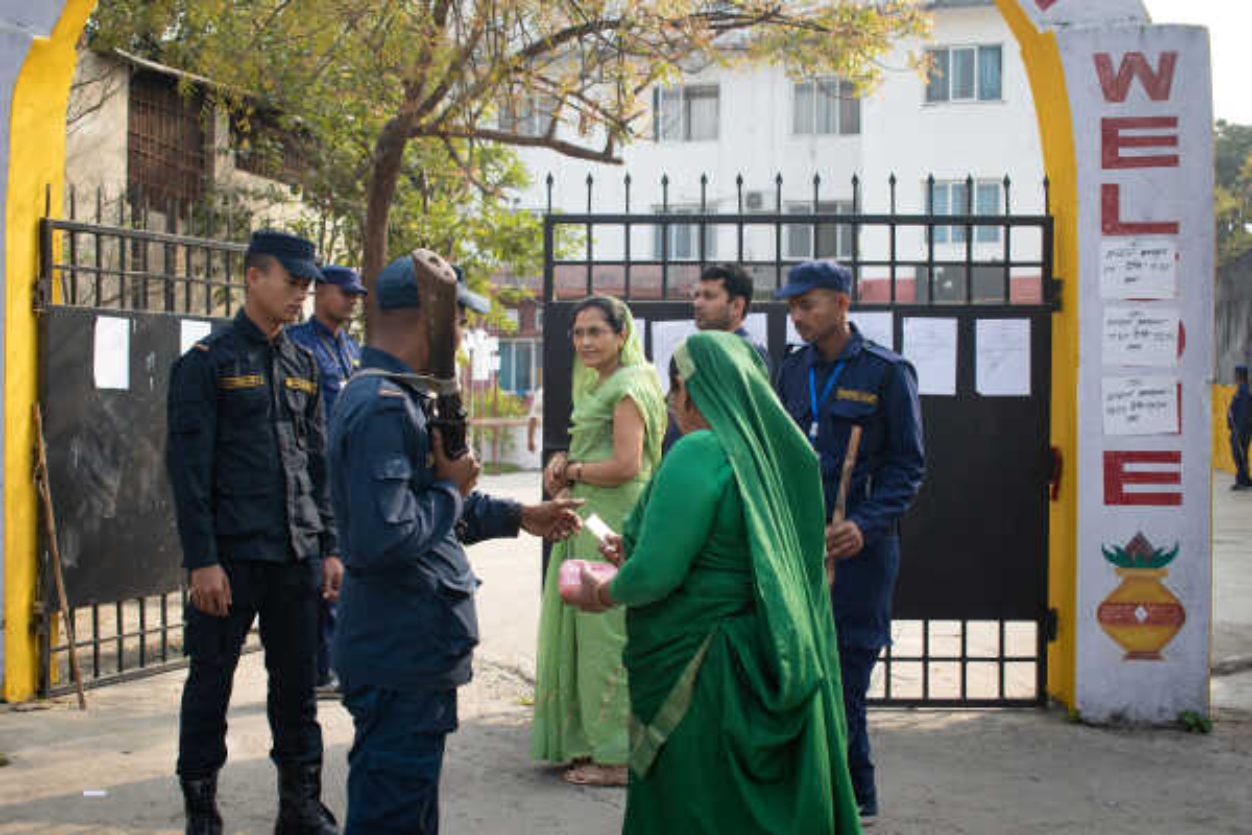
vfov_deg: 28.9
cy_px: 418
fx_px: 1617
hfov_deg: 42.3
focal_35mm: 46
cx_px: 626
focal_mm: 31
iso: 200
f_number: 4.2
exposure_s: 1/500
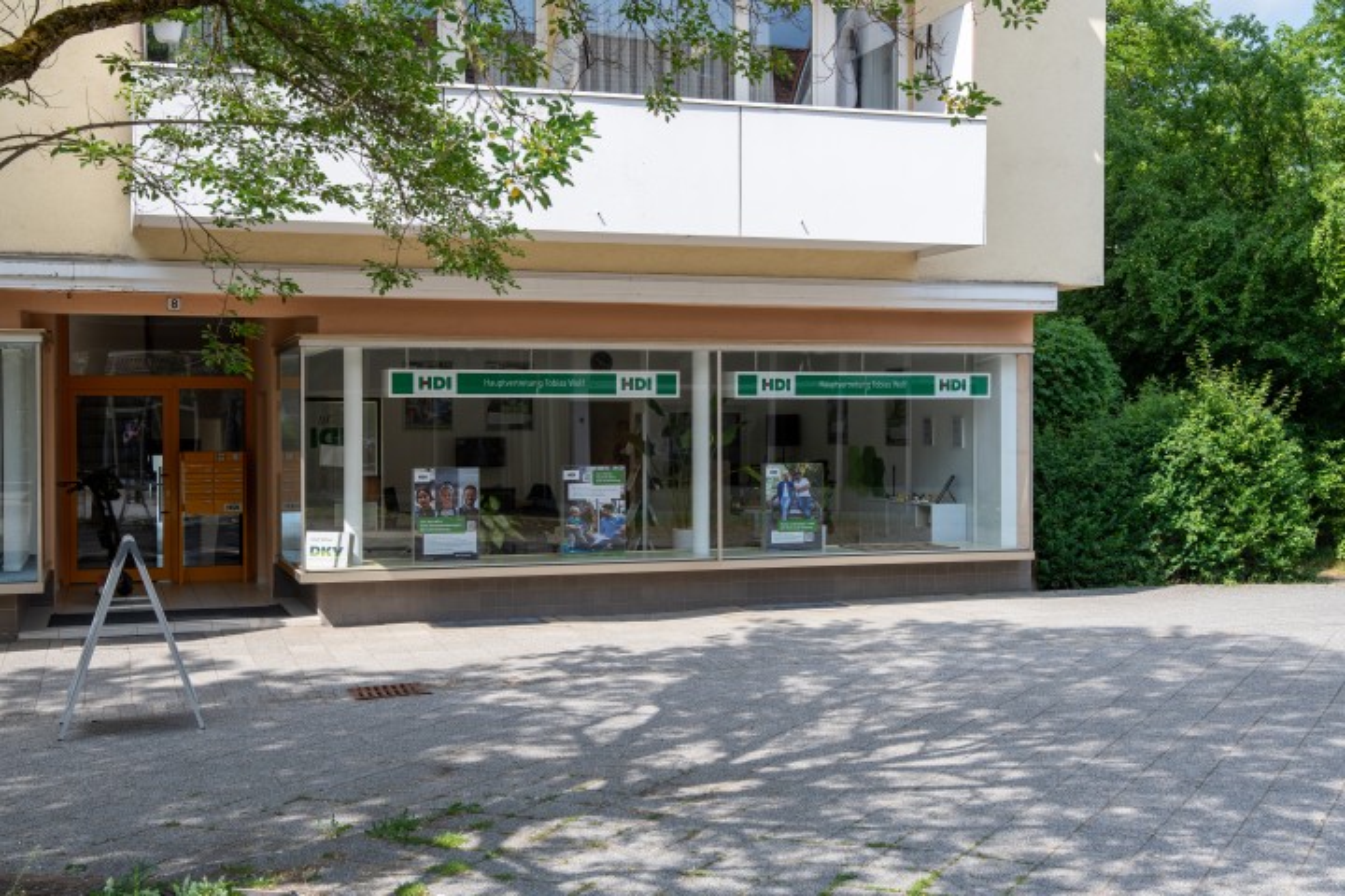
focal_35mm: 45
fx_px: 1681
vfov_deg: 29.9
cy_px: 448
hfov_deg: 43.6
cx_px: 672
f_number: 8
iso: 110
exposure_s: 1/250
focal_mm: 30
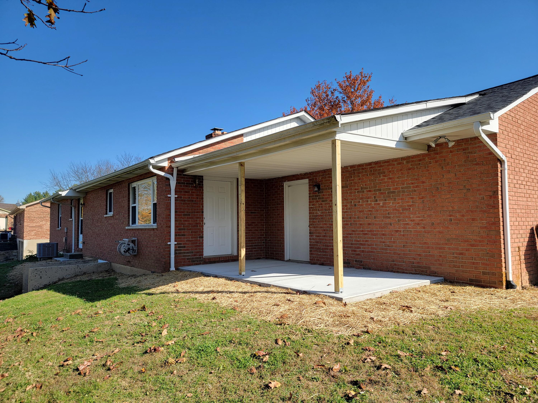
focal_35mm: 24
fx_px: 373
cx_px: 269
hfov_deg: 71.6
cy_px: 202
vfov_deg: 56.8
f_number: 1.8
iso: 16
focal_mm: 6.7
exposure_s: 1/405
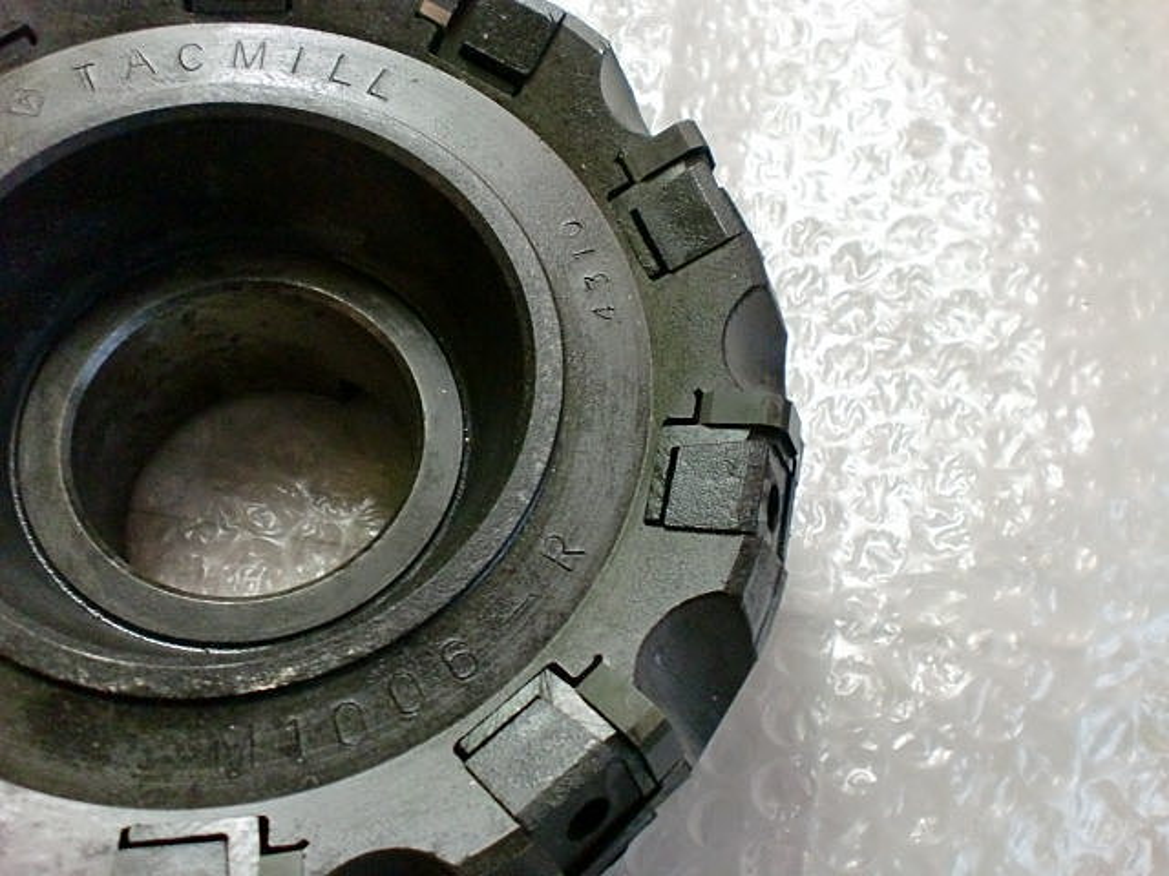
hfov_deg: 52.6
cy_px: 438
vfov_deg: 40.7
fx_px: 1182
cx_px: 584
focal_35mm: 35
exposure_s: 1/60
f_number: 3.1
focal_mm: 6.3
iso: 400
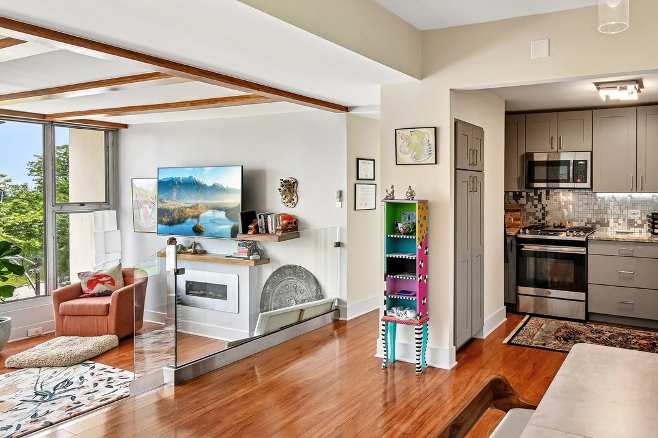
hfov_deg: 71.5
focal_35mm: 23
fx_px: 420
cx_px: 484
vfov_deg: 55.0
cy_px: 196
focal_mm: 10
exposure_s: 1/15
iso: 180
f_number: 8
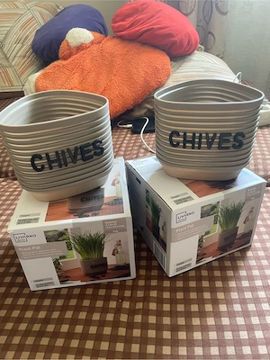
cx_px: 135
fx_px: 270
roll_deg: +5.0
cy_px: 180
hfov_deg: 53.1
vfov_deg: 67.3
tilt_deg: -32.8
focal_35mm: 26
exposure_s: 1/48
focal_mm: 4.2
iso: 500
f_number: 1.6
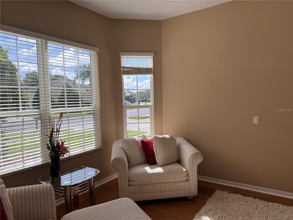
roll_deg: +1.3
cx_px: 146
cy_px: 110
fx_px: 203
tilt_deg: -2.7
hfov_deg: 71.6
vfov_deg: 56.8
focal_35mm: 24
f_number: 1.78
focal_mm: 6.76
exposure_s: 1/1689
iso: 100
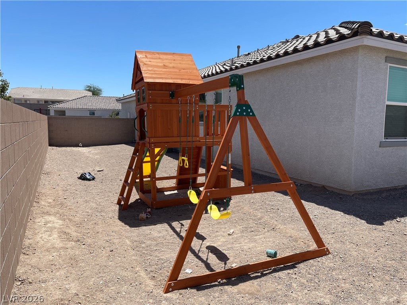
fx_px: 294
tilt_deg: -6.7
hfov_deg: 69.4
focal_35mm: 25
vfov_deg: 54.9
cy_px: 152
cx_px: 204
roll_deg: -1.0
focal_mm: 5.1
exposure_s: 1/3257
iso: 32
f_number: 1.6
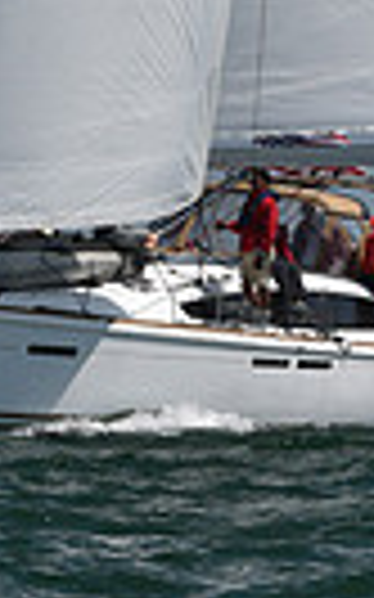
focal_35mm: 598
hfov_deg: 2.2
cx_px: 178
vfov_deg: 3.5
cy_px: -513
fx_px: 9763
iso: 320
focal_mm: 135
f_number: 8
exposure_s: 1/800
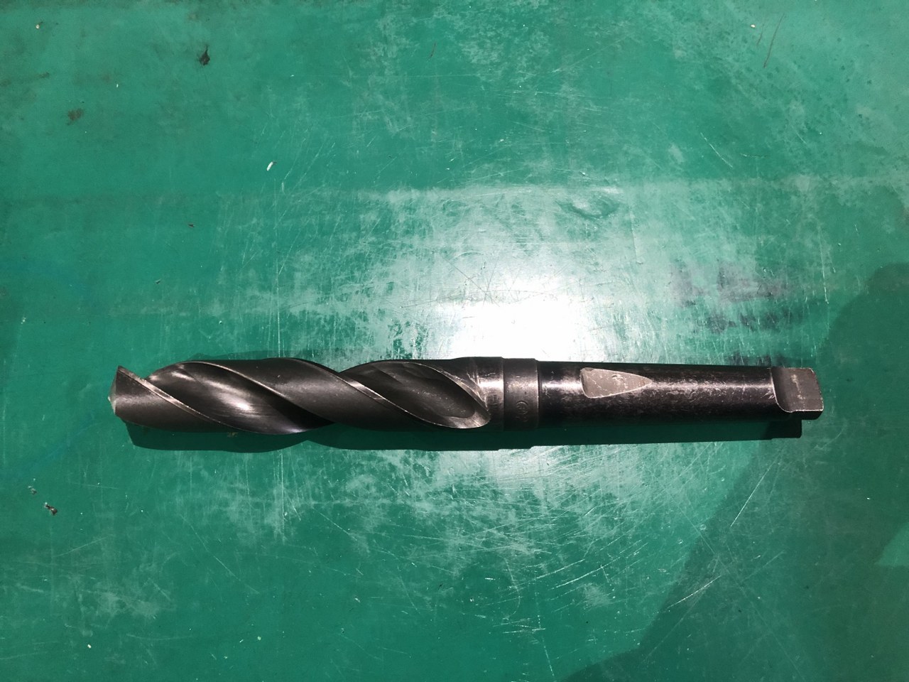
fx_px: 735
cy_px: 341
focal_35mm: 28
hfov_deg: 63.4
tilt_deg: -72.6
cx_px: 454
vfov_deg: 49.7
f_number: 1.8
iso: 64
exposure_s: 1/15
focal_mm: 3.99
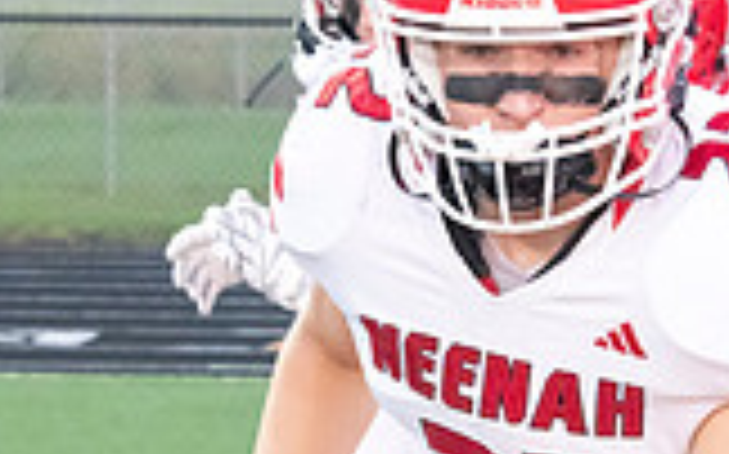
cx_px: 436
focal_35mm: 299
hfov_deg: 7.0
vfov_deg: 4.4
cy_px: 353
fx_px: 5936
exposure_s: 1/500
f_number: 7.1
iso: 10000
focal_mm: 82
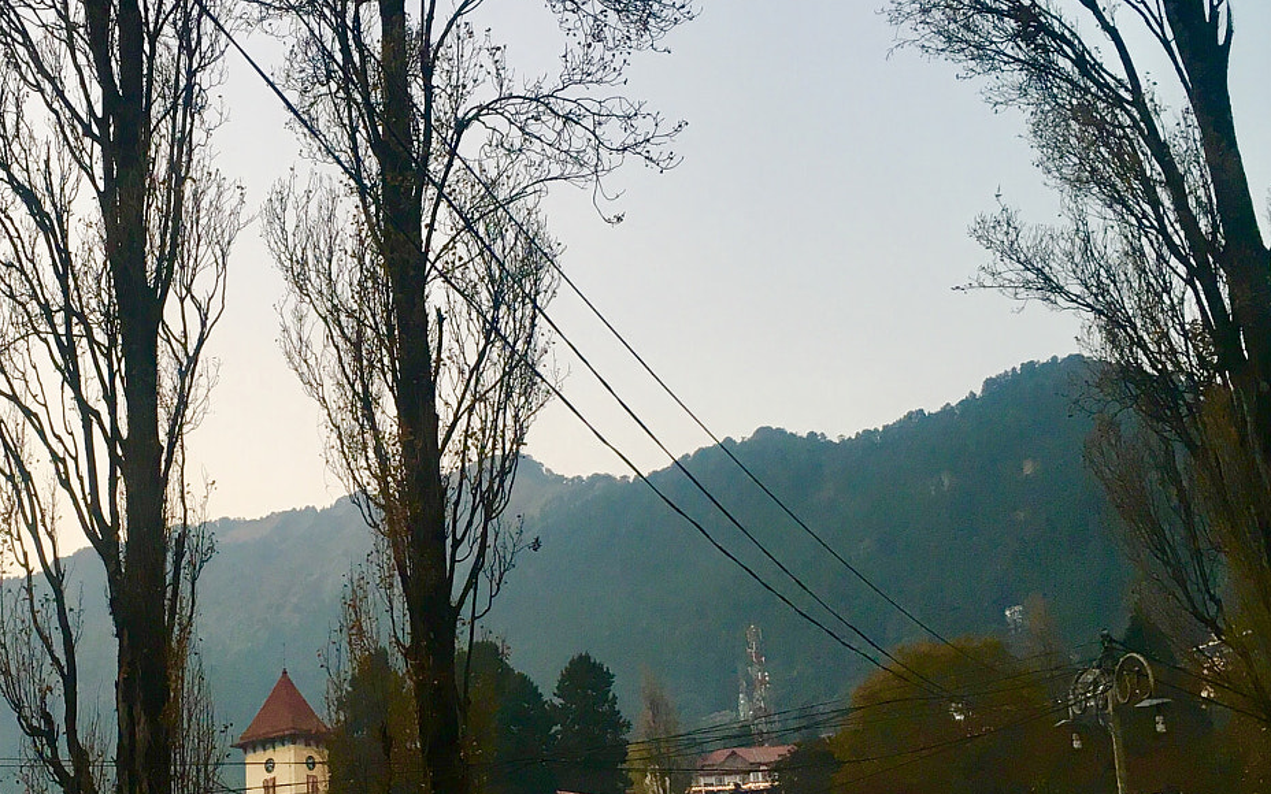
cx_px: 349
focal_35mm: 53
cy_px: 461
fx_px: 1836
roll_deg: +1.6
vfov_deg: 24.4
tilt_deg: +19.0
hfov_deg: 37.4
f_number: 2.2
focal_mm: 4.15
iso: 64
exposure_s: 1/33
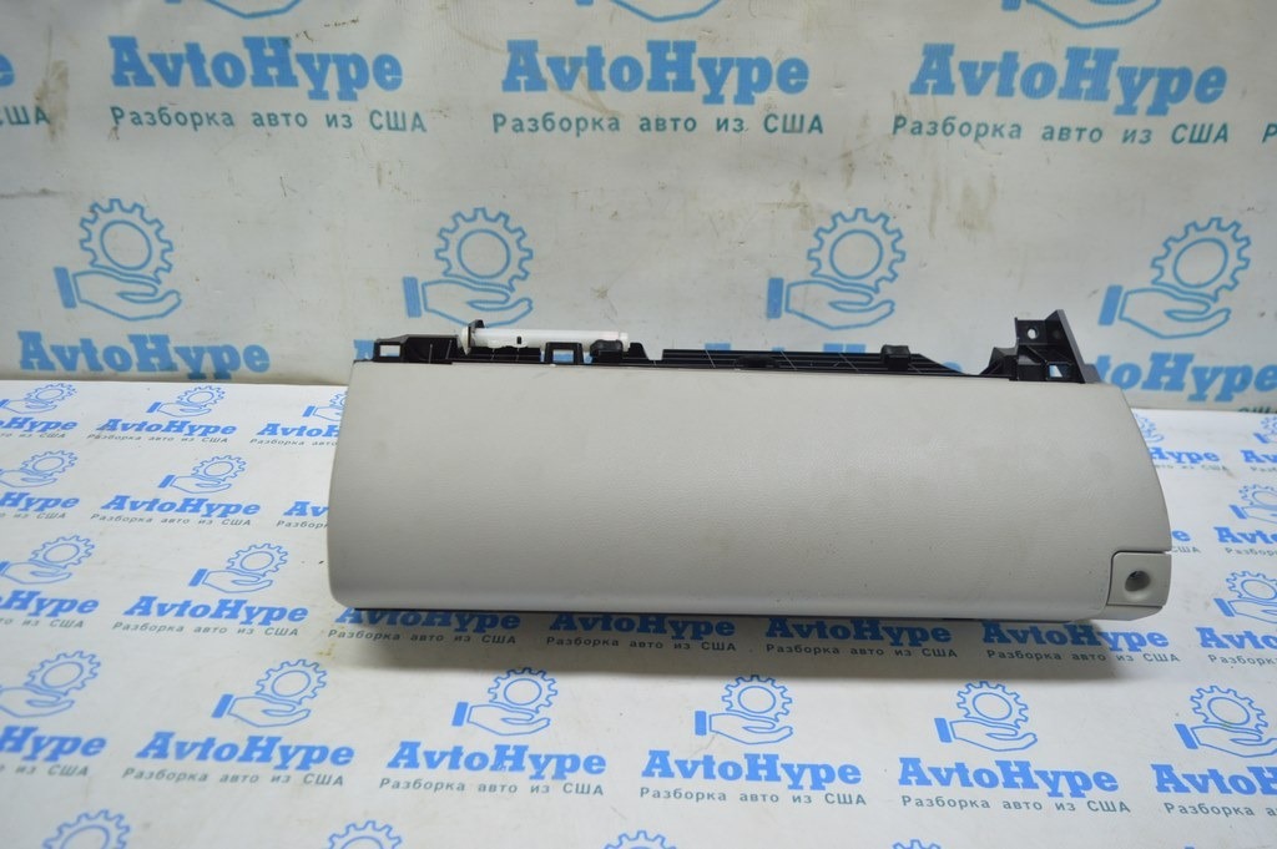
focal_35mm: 27
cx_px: 638
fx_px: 957
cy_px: 424
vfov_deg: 47.9
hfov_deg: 67.4
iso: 400
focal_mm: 18
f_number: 3.5
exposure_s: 1/50
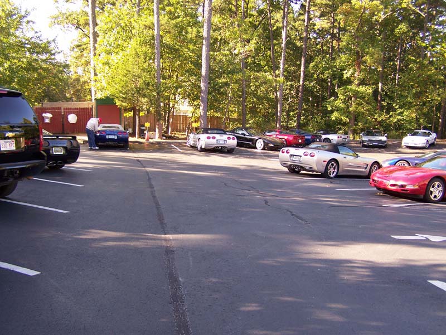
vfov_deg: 37.8
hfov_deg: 49.0
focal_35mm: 38
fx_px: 490
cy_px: 168
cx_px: 223
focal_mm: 6.3
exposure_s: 1/100
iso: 80
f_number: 2.8
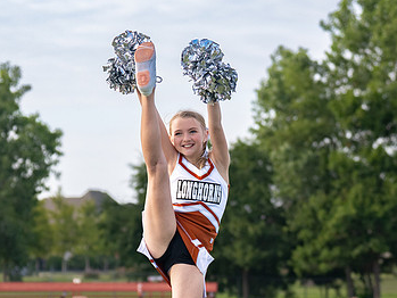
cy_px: 234
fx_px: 2237
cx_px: 215
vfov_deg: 7.6
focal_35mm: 195
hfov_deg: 10.1
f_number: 2.8
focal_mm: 70
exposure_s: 1/2500
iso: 400
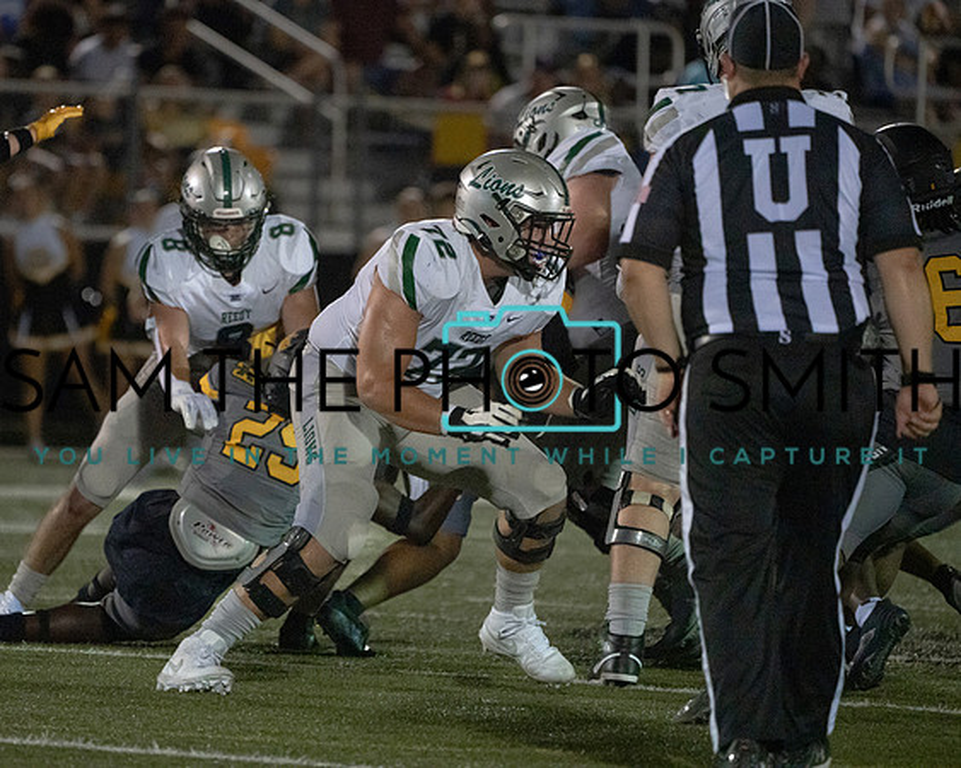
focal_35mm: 477
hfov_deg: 4.1
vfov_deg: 3.2
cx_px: 351
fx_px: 13556
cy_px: 361
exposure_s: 1/1000
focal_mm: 400
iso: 20000
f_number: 5.6
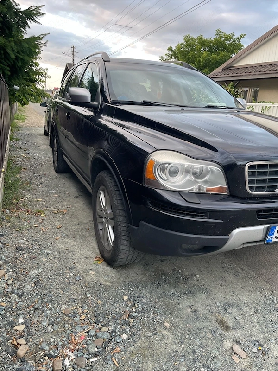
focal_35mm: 25
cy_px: 186
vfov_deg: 69.4
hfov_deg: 54.9
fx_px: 268
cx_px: 139
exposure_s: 1/109
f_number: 1.6
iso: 125
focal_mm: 5.1
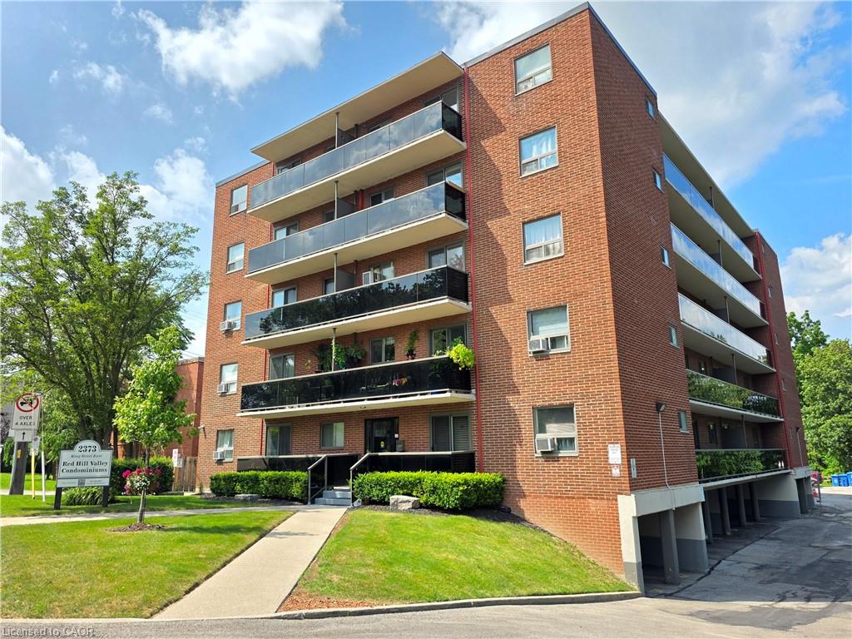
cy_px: 320
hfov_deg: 73.9
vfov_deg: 58.9
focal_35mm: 23
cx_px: 426
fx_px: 566
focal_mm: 6.3
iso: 80
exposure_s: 1/5000
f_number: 1.7
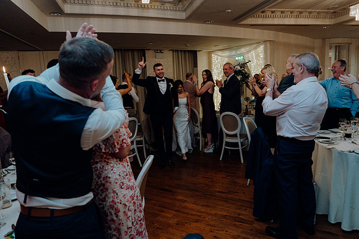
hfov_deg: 73.7
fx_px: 239
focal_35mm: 24
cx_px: 180
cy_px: 120
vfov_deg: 53.2
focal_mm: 24
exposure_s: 1/160
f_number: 3.5
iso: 2500
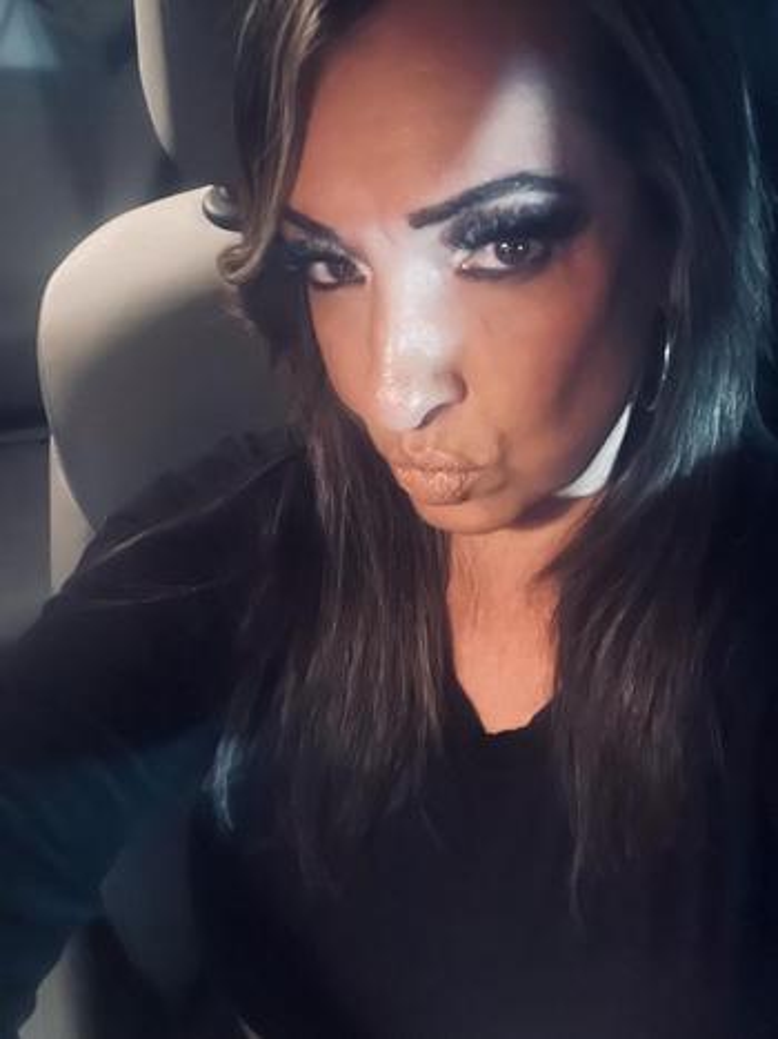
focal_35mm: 30
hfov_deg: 46.8
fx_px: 899
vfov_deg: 60.0
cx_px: 389
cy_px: 520
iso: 2500
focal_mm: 2.71
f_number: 2.2
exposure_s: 1/15
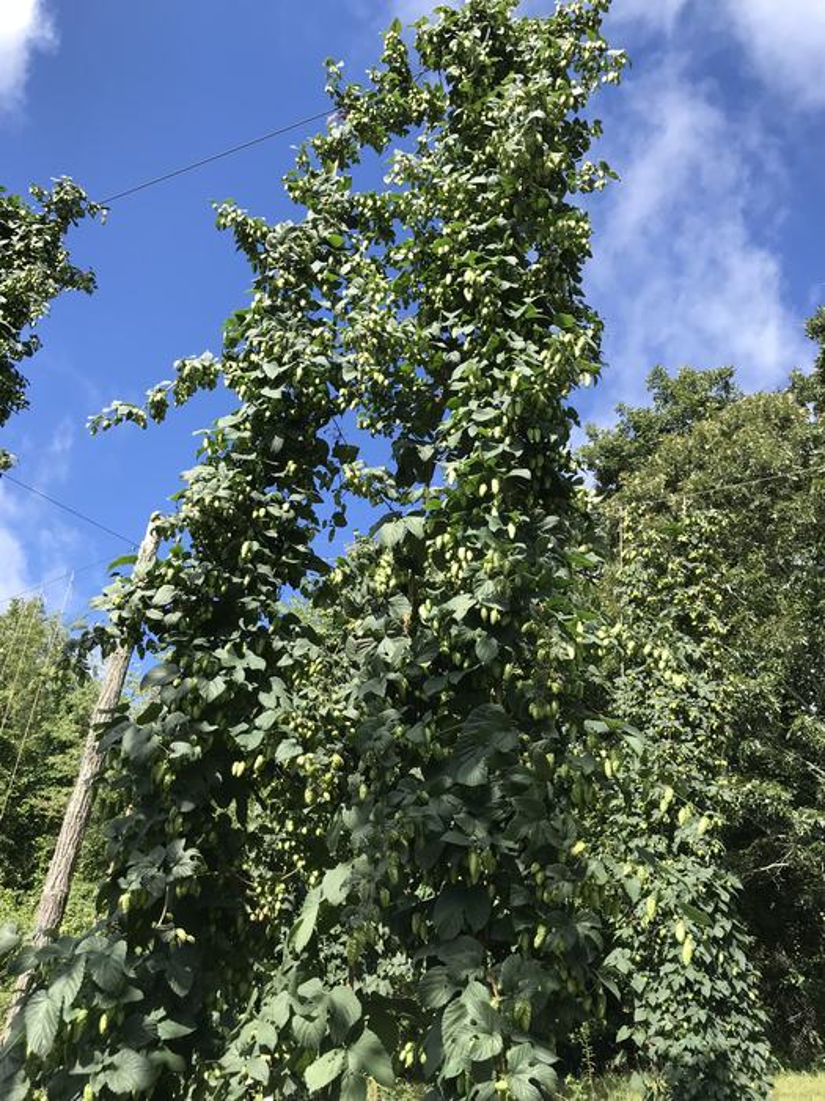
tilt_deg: +33.5
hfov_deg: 49.7
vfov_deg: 63.4
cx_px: 412
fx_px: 890
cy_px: 550
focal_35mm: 28
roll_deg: -8.6
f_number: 1.8
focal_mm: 3.99
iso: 20
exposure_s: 1/894
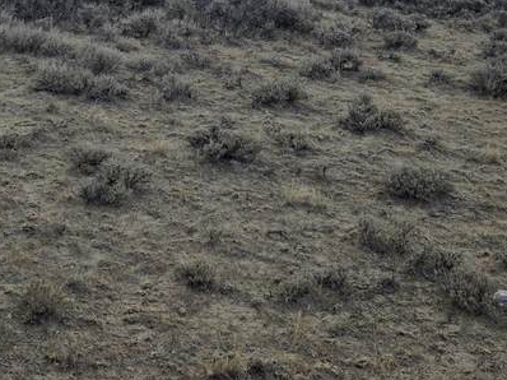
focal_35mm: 74
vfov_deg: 18.6
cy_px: -105
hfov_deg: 26.1
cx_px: 149
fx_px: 1083
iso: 25
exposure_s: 1/3126
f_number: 1.8
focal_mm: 5.4
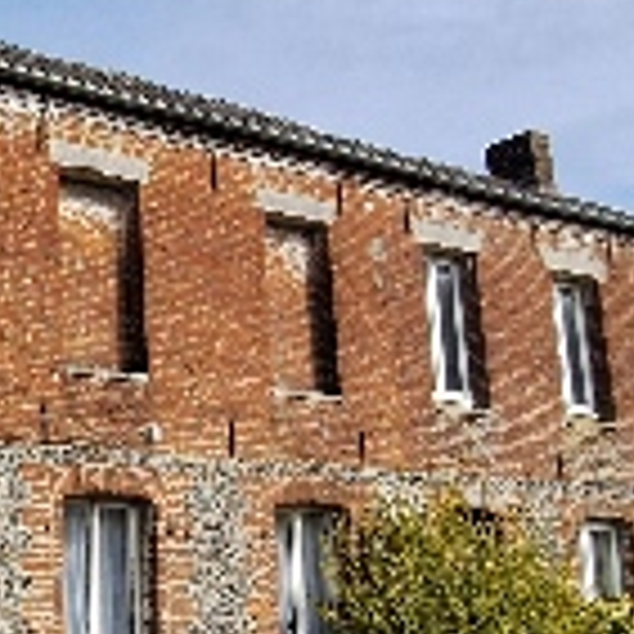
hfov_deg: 28.8
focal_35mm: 52
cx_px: -112
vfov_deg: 32.4
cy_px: 436
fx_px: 1078
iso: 40
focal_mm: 1.74
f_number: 2.2
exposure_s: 1/1416
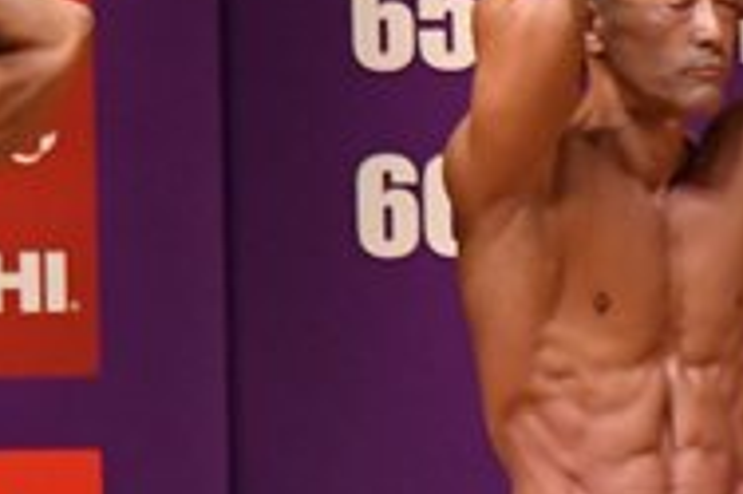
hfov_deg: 2.0
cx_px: 1492
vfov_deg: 1.3
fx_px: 21672
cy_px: 581
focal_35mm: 1051
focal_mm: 170
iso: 5000
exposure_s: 1/400
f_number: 5.6
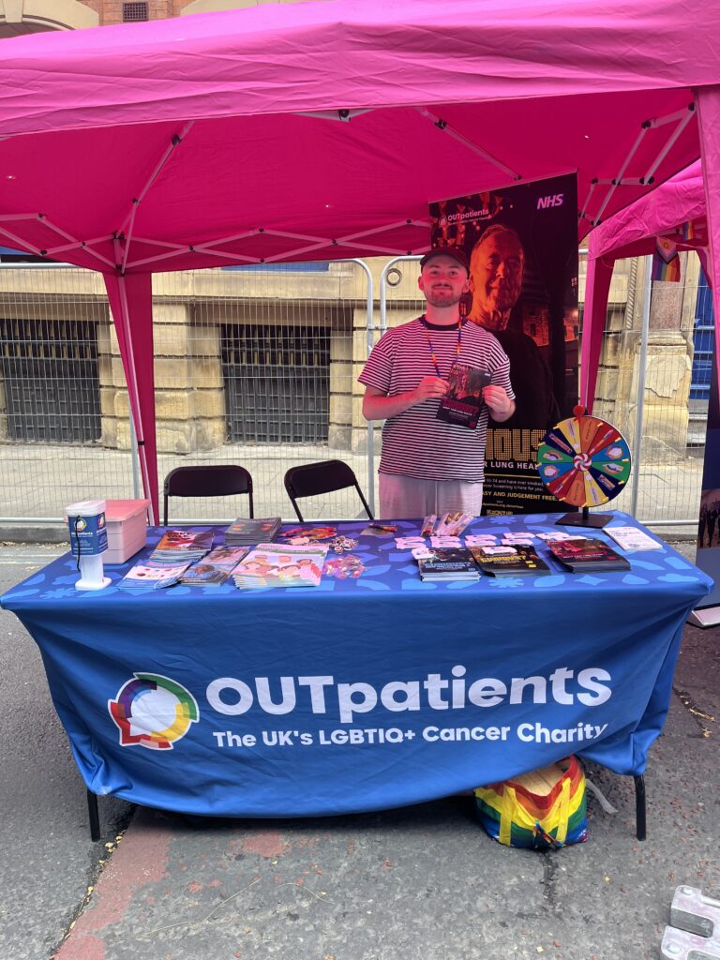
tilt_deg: -11.4
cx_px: 360
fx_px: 721
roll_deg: -1.5
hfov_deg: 53.1
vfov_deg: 67.3
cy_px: 480
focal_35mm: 26
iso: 32
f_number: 1.6
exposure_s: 1/129
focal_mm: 5.1
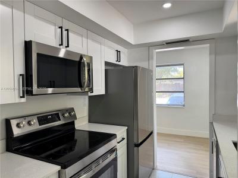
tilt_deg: -1.4
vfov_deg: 56.8
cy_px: 89
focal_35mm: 24
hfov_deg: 71.6
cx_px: 119
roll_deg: +1.3
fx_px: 165
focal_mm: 6.76
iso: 100
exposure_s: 1/121
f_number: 1.78
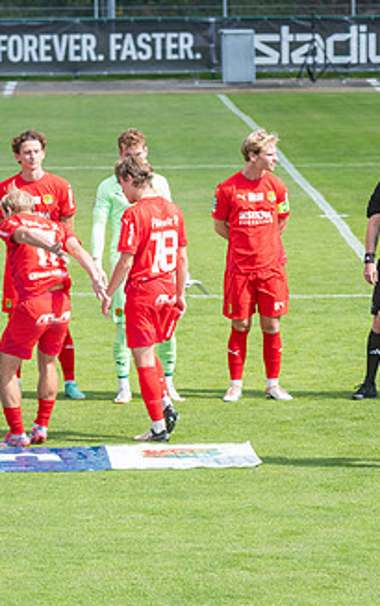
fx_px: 4629
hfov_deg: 4.7
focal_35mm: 280
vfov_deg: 7.5
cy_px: 301
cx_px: 499
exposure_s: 1/1000
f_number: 4
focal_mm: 100
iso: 250
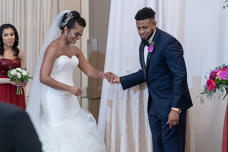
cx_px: 114
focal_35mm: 107
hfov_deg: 19.1
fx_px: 676
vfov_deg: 12.8
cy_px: 76
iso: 2000
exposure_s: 1/100
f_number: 4
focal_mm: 106
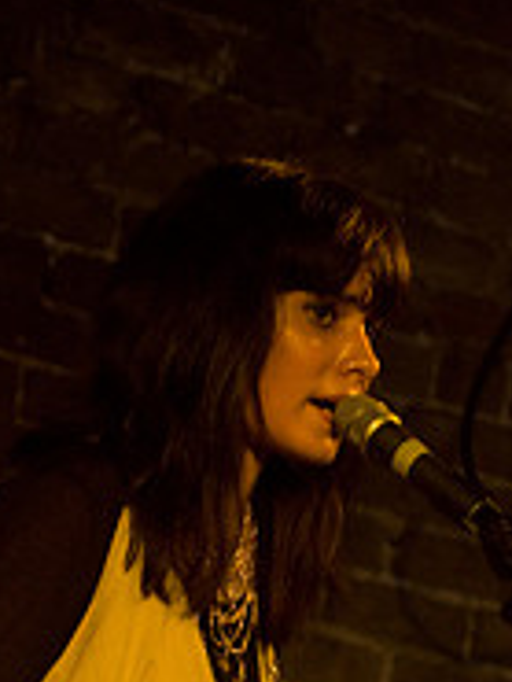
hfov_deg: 6.1
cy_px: 605
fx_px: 4826
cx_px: 355
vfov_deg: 8.1
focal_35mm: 245
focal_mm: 70
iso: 1000
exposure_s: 1/50
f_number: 2.8
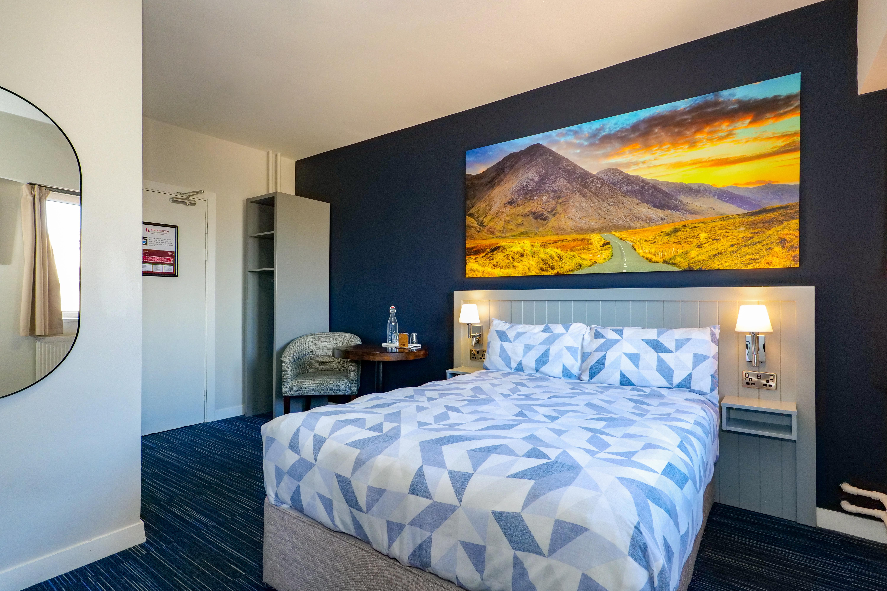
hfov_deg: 90.0
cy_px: 296
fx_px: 443
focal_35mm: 18
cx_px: 444
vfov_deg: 67.4
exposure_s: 1/80
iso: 5000
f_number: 9
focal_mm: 18
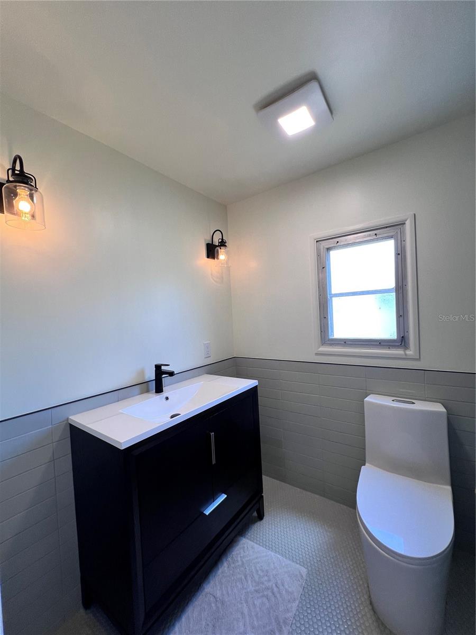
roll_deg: +3.2
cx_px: 238
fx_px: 238
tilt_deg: -0.2
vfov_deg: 106.2
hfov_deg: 89.9
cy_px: 318
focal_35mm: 13
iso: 80
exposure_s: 1/120
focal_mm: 1.57
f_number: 1.8
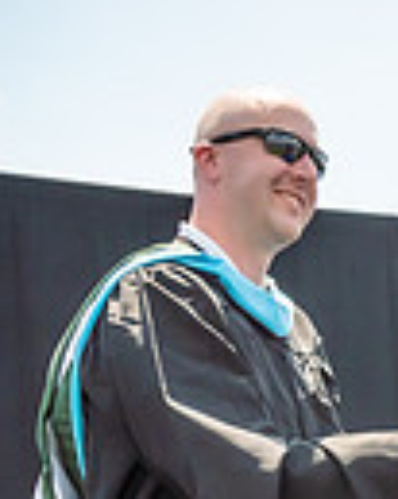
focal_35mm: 145
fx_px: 2138
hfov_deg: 10.3
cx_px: 592
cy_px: 749
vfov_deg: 12.6
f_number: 7.1
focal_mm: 17
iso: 200
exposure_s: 1/800
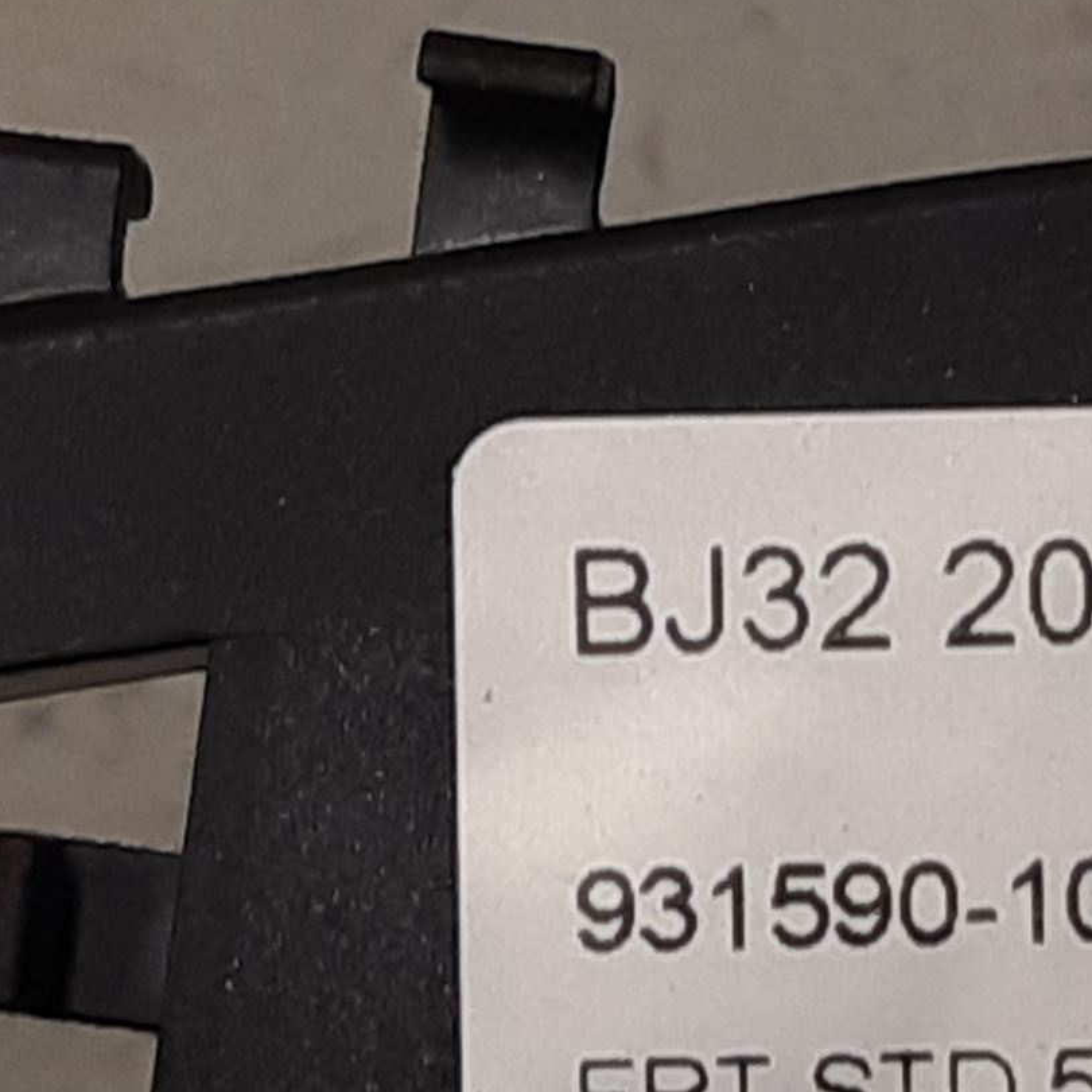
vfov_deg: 28.5
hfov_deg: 27.9
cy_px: 974
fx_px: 2070
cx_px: 1076
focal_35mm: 58
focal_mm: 3.93
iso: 50
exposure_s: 1/50
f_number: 1.7
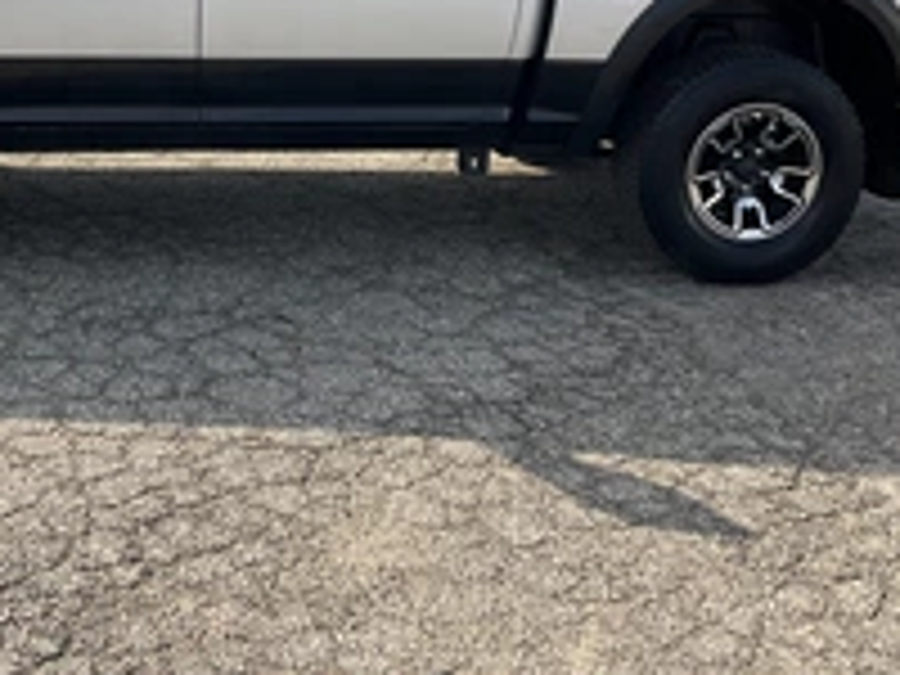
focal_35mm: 58
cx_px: 212
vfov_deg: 24.4
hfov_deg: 32.5
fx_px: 1508
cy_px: 50
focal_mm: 3
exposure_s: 1/1076
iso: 25
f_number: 1.8
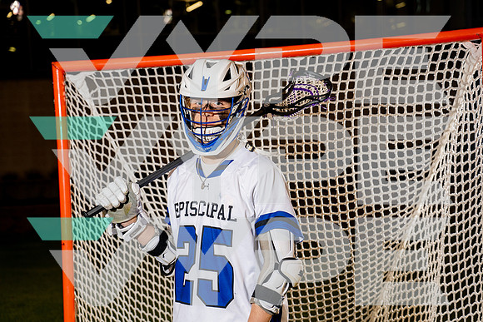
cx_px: 242
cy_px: 161
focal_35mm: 70
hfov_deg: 28.8
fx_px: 939
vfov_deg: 19.5
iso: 400
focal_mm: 70
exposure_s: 1/250
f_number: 4
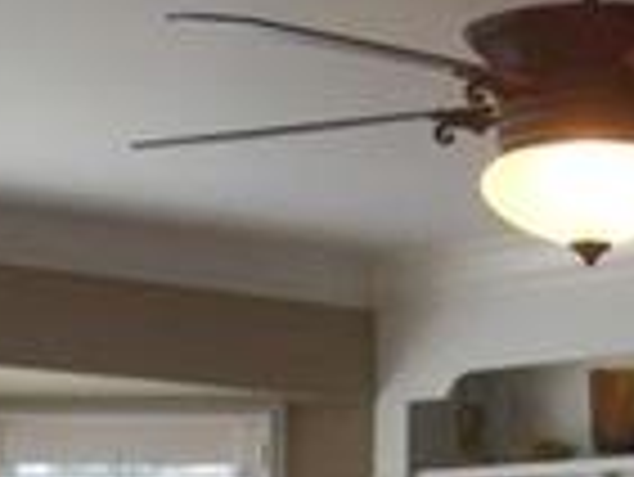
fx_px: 2658
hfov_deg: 13.6
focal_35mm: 145
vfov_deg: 9.9
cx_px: 360
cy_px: 770
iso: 200
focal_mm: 5.7
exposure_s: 1/60
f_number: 2.9
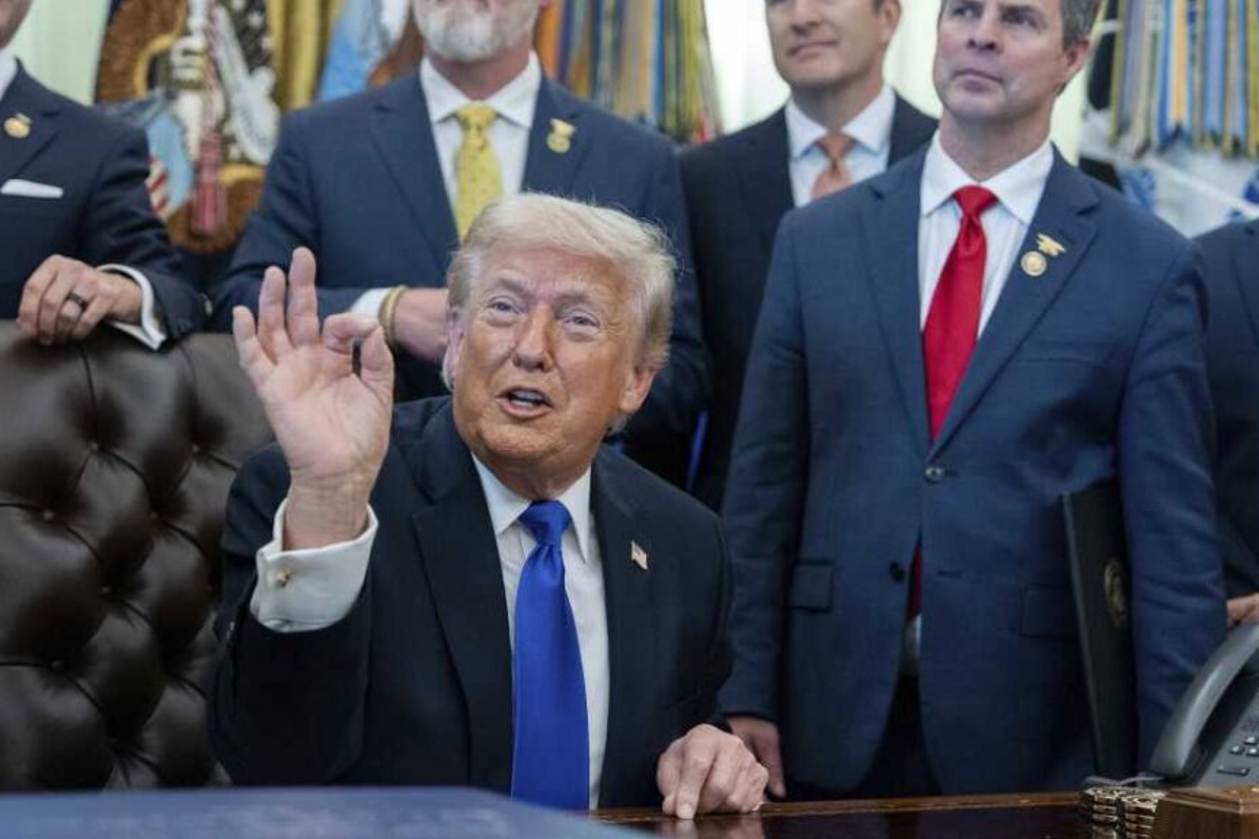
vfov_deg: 19.2
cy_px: 344
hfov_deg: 28.4
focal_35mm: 71
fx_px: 2482
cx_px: 528
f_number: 2.8
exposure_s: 1/400
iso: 5000
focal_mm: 60
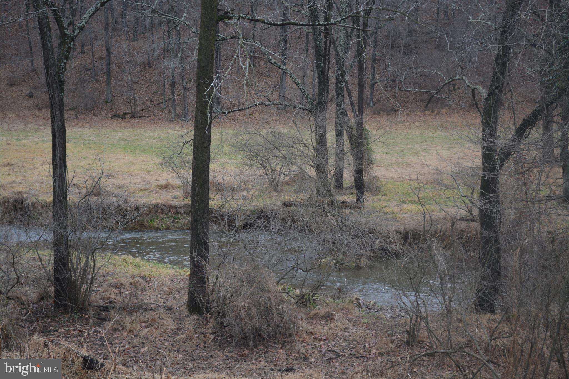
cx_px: 284
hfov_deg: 28.1
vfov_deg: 18.9
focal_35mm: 72
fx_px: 1138
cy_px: 190
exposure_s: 1/125
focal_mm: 48
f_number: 5.6
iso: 400
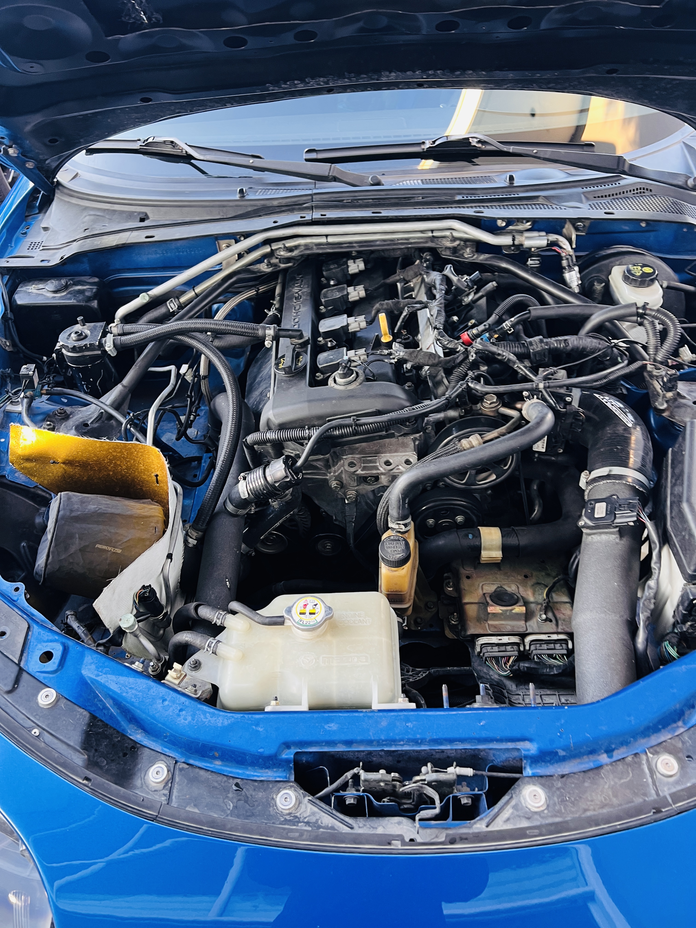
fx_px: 697
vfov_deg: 67.3
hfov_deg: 53.1
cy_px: 464
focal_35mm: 26
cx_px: 348
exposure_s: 1/66
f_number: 1.5
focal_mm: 5.7
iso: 125
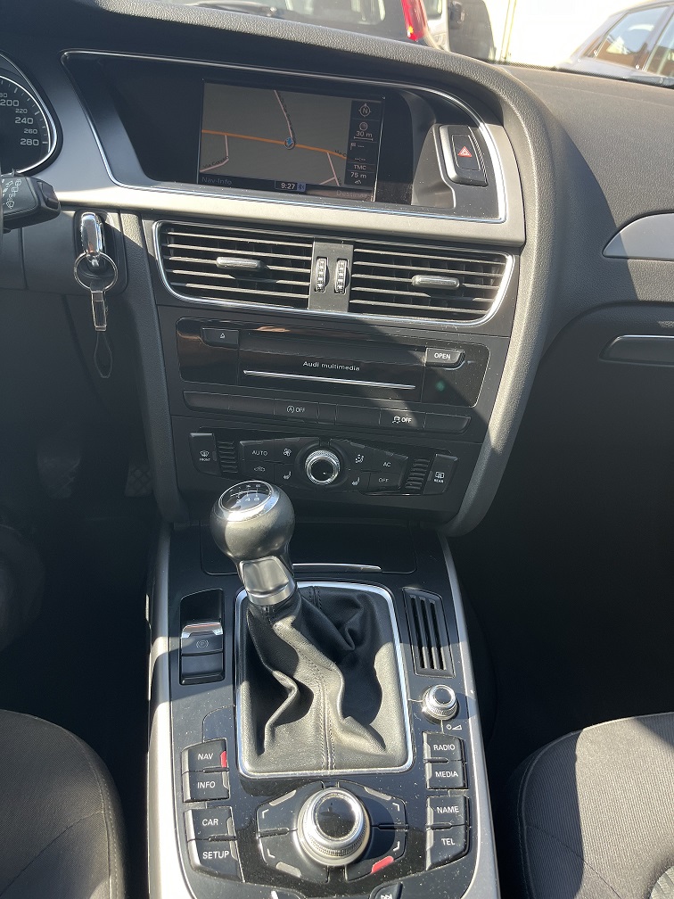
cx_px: 337
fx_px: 675
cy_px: 450
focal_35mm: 26
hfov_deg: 53.1
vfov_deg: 67.3
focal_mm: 5.1
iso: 32
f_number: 1.6
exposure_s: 1/121
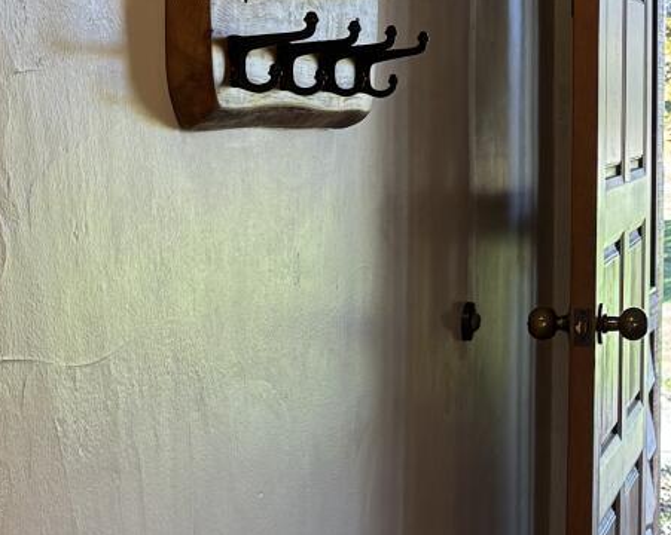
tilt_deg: -1.2
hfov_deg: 17.3
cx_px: 893
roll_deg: -1.2
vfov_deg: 14.7
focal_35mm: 104
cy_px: 149
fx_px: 2064
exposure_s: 1/120
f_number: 1.78
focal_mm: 6.76
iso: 125
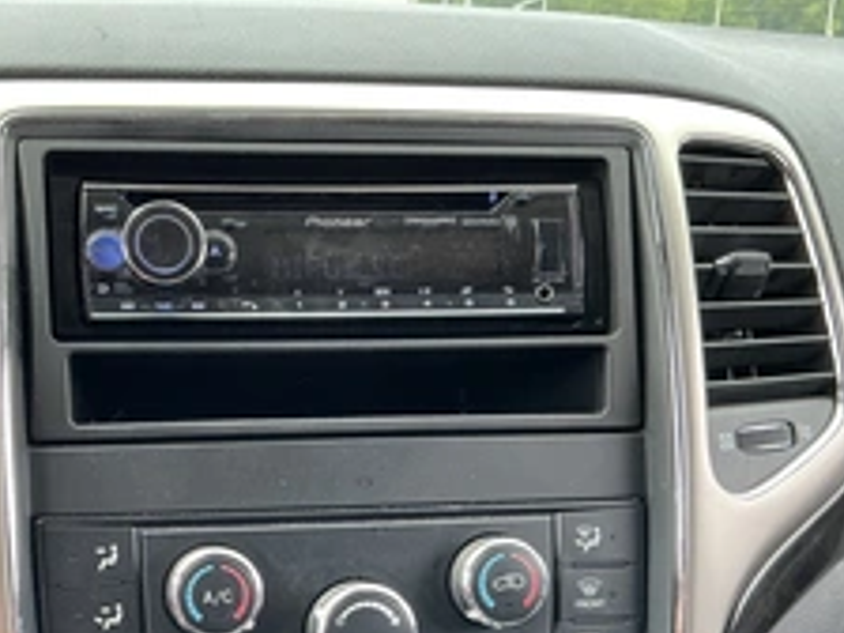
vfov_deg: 28.3
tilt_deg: -18.8
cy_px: 531
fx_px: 1219
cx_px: 252
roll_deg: +0.9
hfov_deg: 37.6
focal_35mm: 50
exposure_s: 1/122
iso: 50
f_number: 1.8
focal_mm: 3
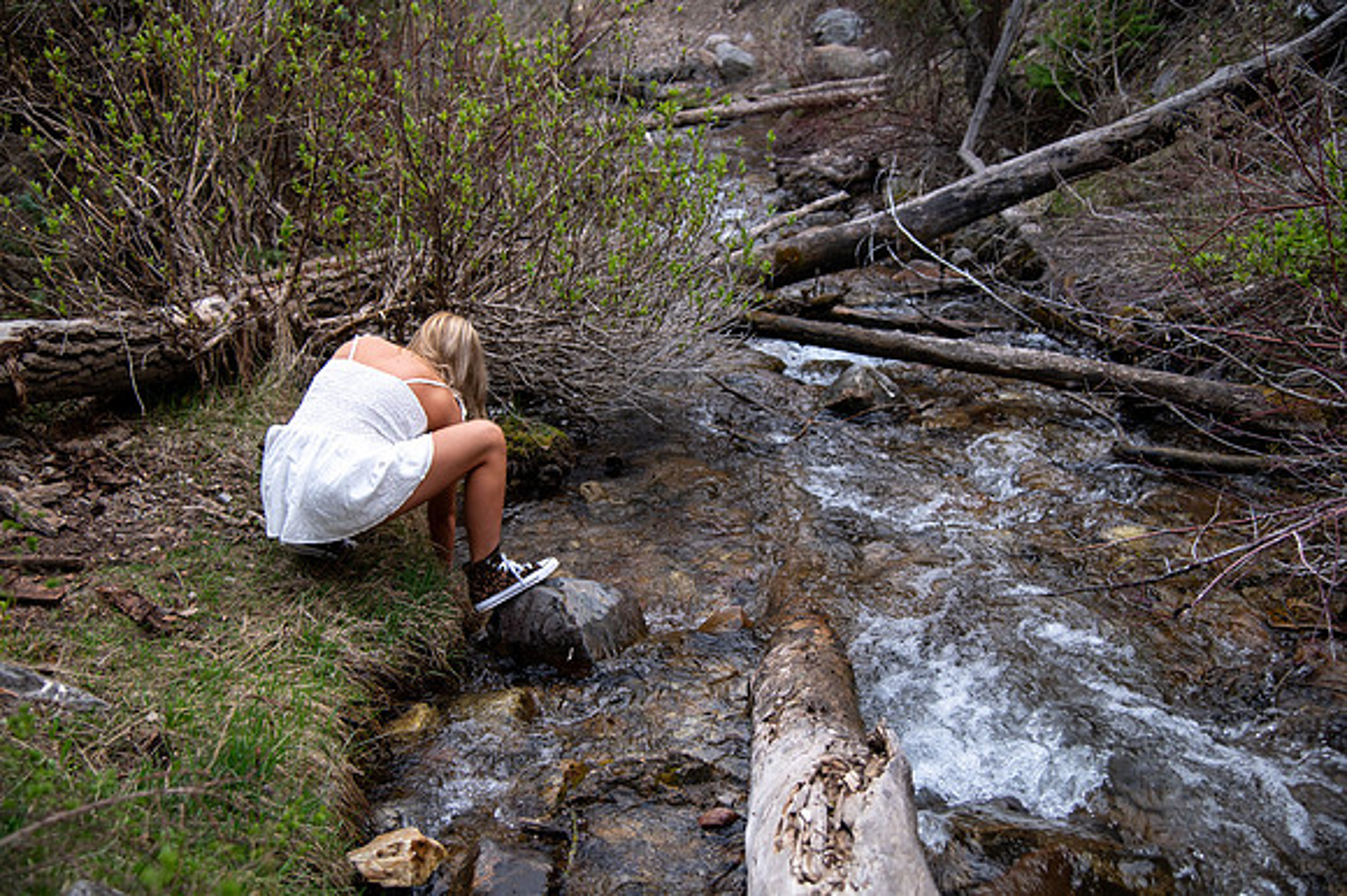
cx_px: 674
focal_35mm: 38
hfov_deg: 50.7
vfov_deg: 35.0
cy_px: 448
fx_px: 1421
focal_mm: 38
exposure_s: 1/125
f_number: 4
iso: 640
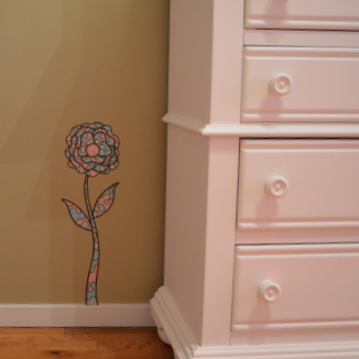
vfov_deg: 34.7
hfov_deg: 33.7
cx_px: 73
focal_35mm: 49
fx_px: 575
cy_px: 175
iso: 2000
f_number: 4
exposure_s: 1/30
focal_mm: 24
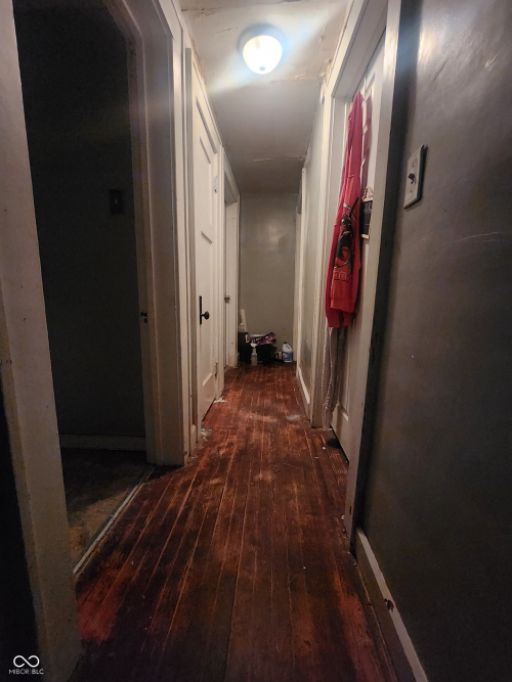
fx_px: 256
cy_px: 341
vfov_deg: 106.2
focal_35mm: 13
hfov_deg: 89.9
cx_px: 256
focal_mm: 2.2
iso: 1600
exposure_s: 1/24
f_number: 2.2
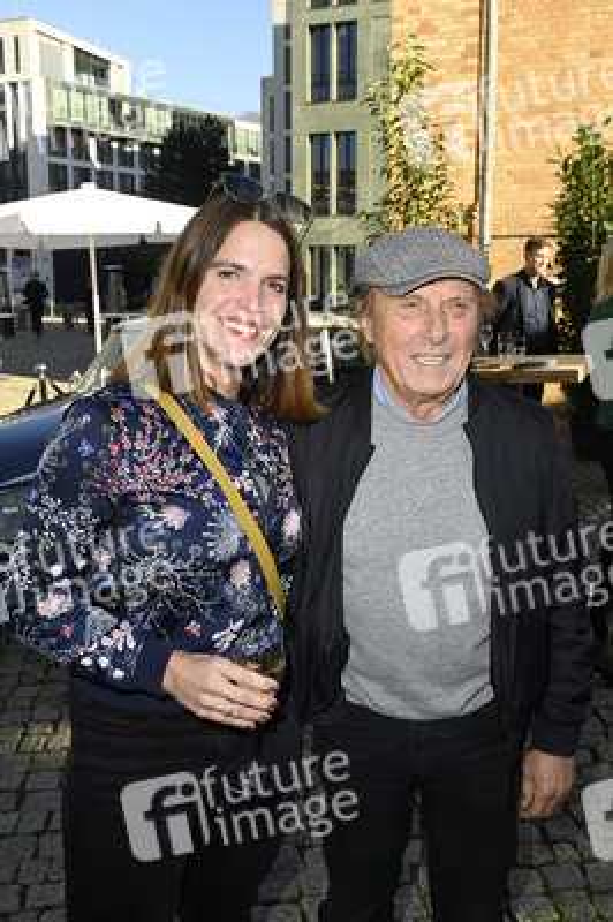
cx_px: 306
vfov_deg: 58.8
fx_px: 819
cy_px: 461
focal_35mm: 32
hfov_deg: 41.0
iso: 200
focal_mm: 32
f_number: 8
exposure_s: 1/200
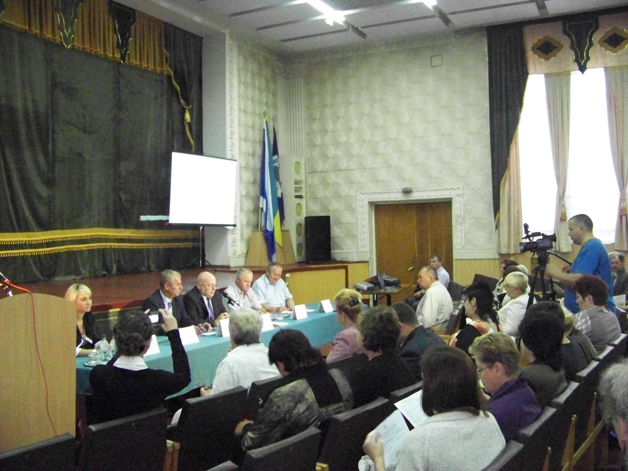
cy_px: 236
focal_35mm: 36
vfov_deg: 39.7
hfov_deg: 51.4
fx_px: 653
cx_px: 314
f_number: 2.8
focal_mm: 5.85
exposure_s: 1/30
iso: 1600
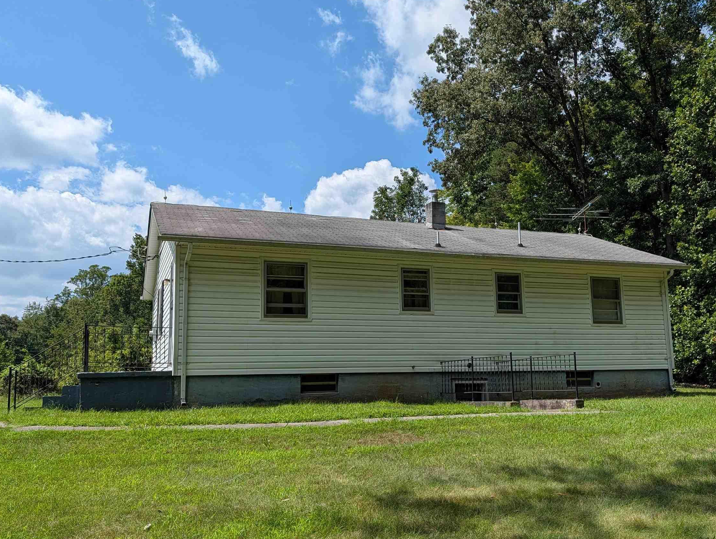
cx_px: 417
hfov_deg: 55.0
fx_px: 684
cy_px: 289
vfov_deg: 43.0
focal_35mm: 33
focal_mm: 6.9
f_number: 1.68
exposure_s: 1/1435
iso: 22
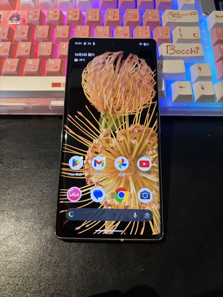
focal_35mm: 26
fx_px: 223
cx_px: 112
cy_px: 148
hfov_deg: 53.1
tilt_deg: -62.2
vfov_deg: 67.3
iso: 160
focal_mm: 5.96
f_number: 1.6
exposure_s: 1/59
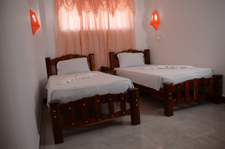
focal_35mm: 28
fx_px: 178
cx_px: 112
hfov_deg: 64.7
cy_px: 74
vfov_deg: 45.5
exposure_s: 1/200
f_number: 2.8
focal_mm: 19
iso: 400
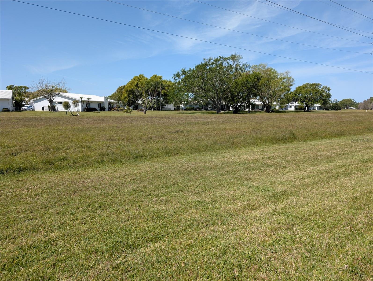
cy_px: 140
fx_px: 259
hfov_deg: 71.5
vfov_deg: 56.9
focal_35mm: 24
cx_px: 186
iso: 20
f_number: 1.68
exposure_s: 1/1134
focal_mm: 6.9
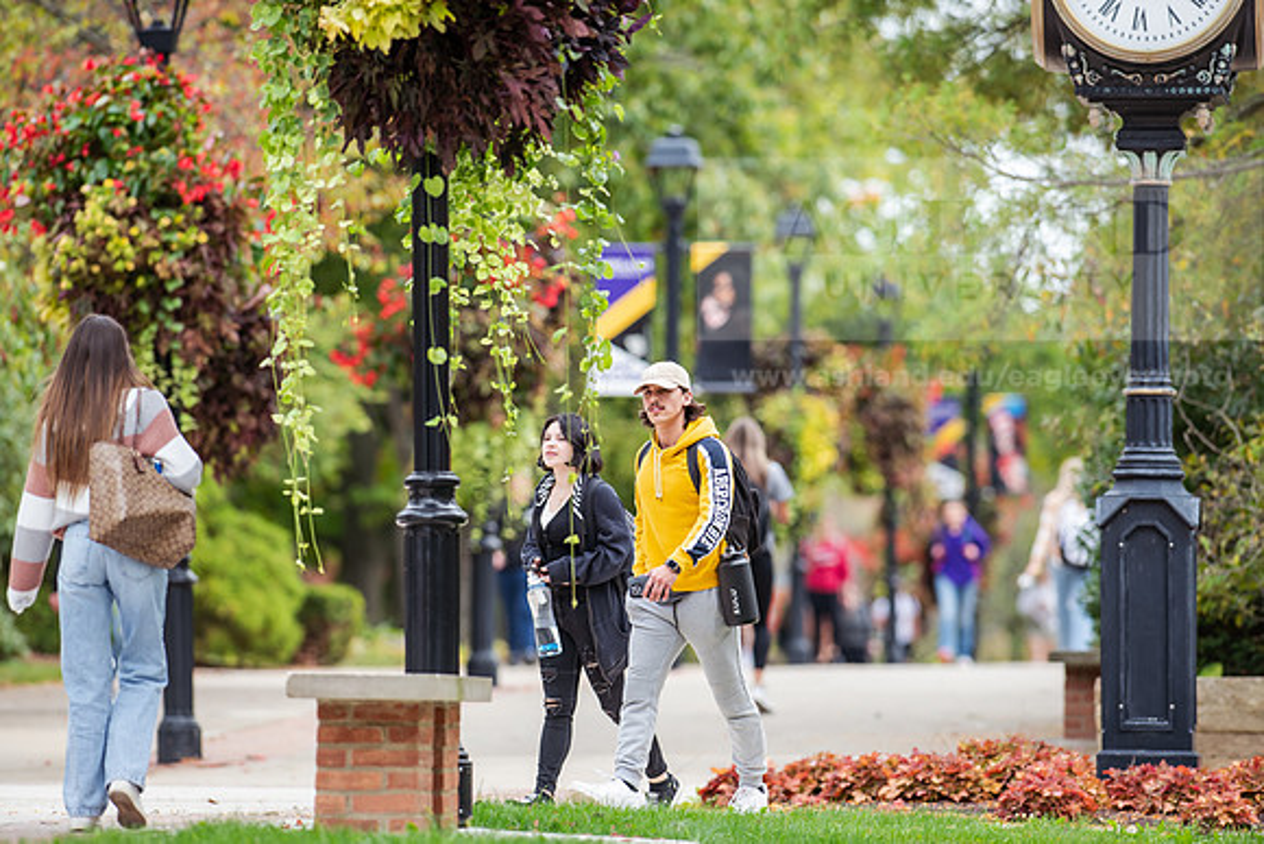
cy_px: 422
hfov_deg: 6.9
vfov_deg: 4.6
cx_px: 632
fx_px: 10535
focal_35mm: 300
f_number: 4
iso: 250
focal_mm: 300
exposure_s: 1/400
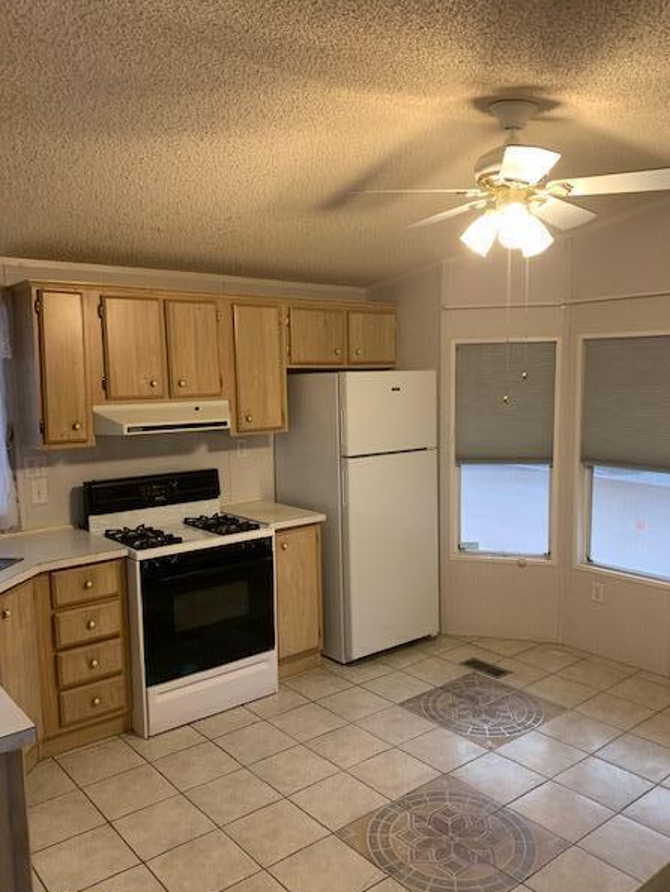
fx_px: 722
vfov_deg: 63.4
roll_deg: +0.3
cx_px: 324
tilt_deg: -5.7
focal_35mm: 28
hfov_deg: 49.8
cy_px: 467
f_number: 1.8
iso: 160
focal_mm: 4.25
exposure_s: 1/60
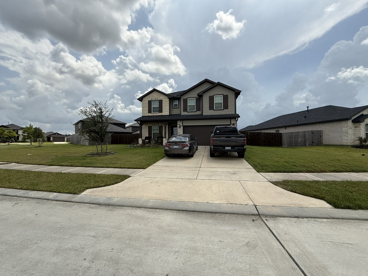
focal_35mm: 14
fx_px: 149
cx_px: 184
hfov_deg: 102.1
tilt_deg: +4.3
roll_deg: -2.9
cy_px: 138
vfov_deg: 85.7
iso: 50
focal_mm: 2.22
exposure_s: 1/2320
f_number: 2.2
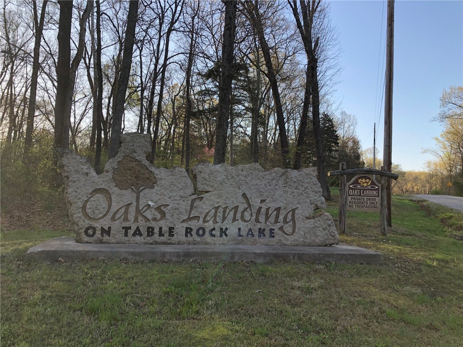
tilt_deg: +5.8
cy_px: 174
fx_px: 375
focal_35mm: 28
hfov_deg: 63.4
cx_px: 232
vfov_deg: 49.7
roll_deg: -1.5
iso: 20
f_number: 1.8
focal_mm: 3.99
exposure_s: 1/457
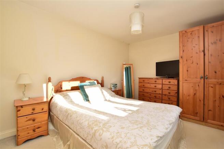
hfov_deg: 100.4
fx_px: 93
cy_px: 74
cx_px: 112
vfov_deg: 77.3
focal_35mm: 15
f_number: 10
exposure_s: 1/200
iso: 400
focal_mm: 10
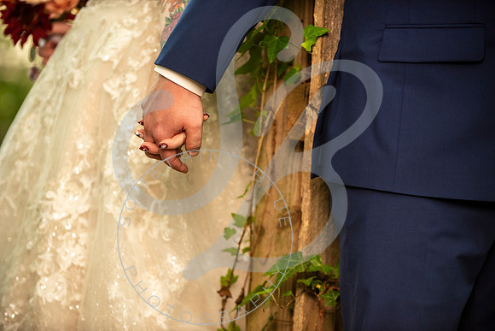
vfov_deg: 10.2
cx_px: 248
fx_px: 1857
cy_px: 166
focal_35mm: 135
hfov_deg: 15.2
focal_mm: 135
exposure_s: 1/500
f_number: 2.8
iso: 640
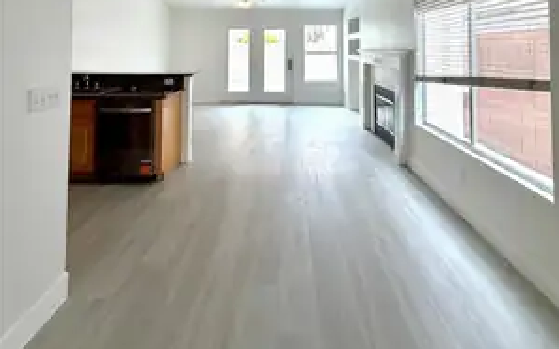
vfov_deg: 52.8
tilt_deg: +2.7
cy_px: 40
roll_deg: +0.2
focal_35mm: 20
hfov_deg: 85.1
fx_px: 304
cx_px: 280
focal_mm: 2.22
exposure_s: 1/120
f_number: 2.2
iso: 64
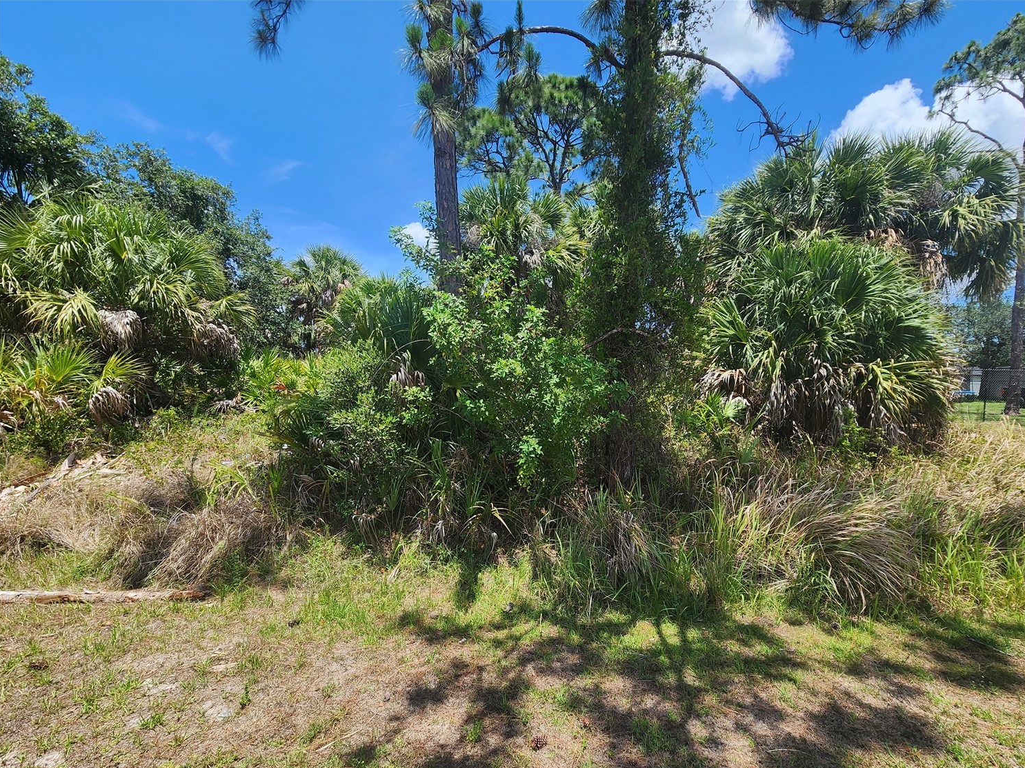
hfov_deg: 101.9
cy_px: 413
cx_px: 550
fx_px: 414
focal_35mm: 14
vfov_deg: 85.5
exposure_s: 1/1135
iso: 50
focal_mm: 2.2
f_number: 2.2
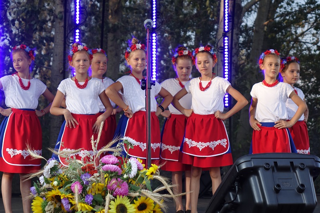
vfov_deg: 16.3
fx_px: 746
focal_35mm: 84
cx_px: 160
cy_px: 106
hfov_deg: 24.2
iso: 125
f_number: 2.8
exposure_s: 1/160
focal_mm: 30.79
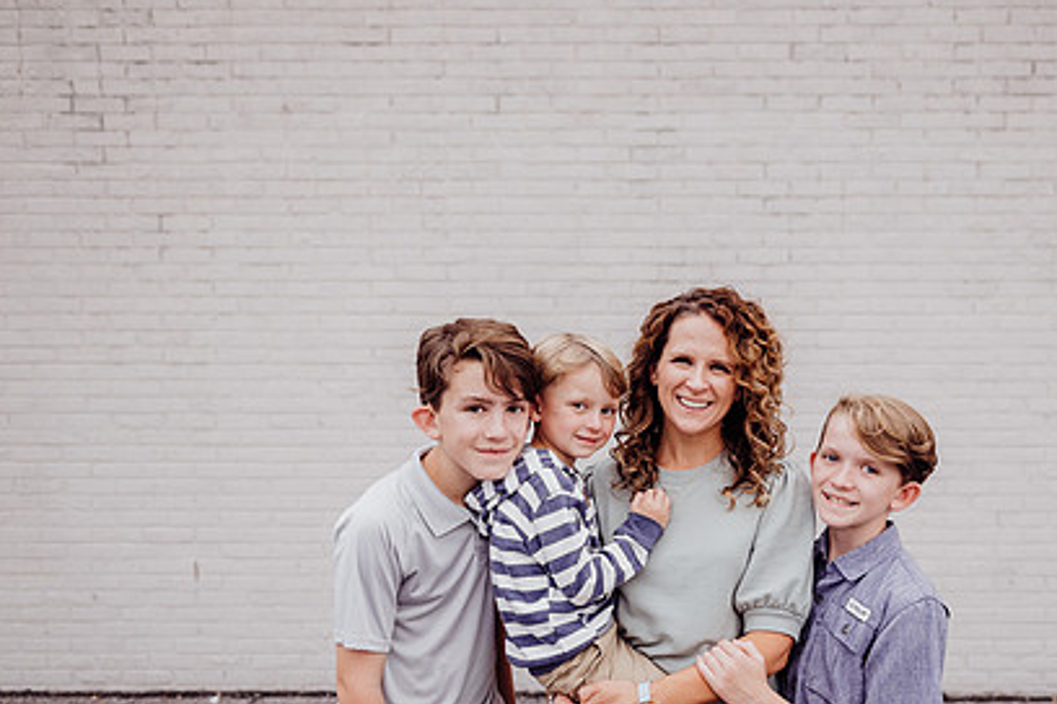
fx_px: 1028
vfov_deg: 37.6
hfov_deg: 53.9
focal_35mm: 35
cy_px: 446
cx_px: 647
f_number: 2.5
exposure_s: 1/200
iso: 200
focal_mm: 24
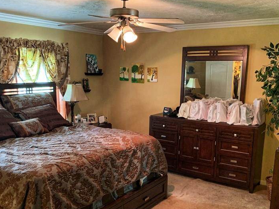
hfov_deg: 49.0
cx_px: 132
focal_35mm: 38
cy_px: 130
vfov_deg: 37.5
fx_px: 306
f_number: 1.8
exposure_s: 1/30
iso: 500
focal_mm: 4.25
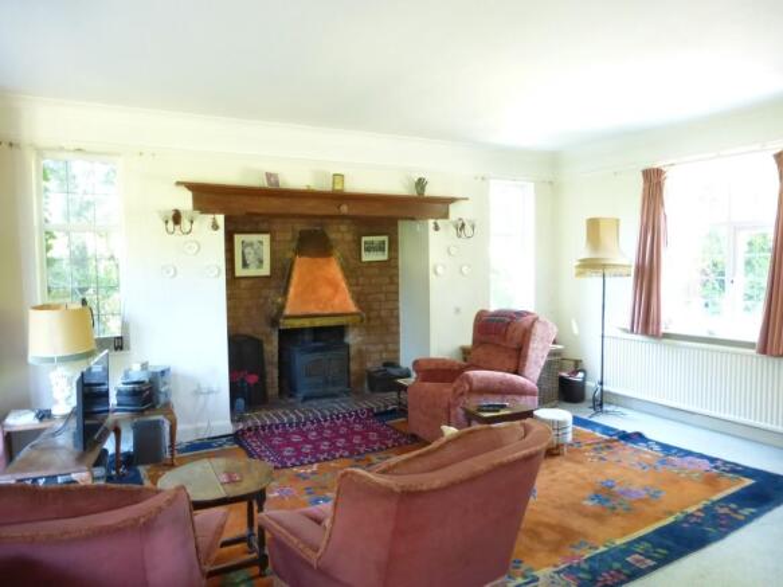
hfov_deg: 71.6
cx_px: 392
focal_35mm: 24
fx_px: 543
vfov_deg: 56.8
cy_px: 294
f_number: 3.3
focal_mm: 4.3
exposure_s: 1/8
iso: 400
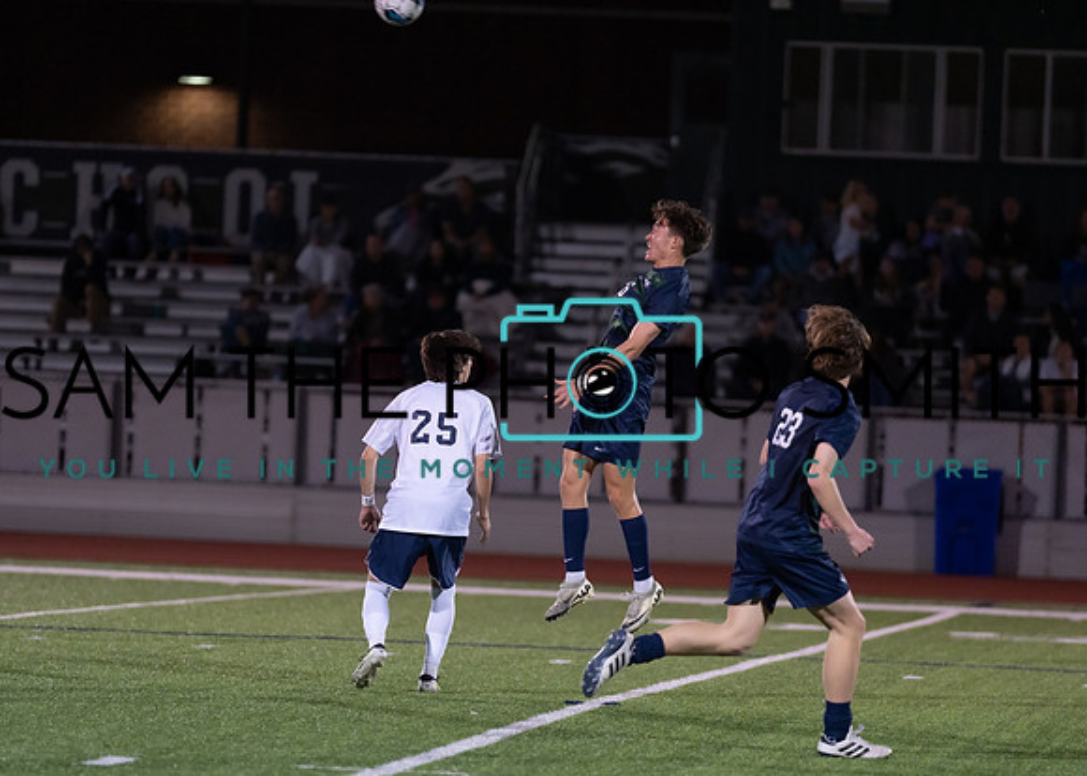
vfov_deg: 6.1
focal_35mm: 238
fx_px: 7331
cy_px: 432
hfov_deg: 8.5
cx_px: 517
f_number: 2.8
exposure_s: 1/1000
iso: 2000
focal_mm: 200
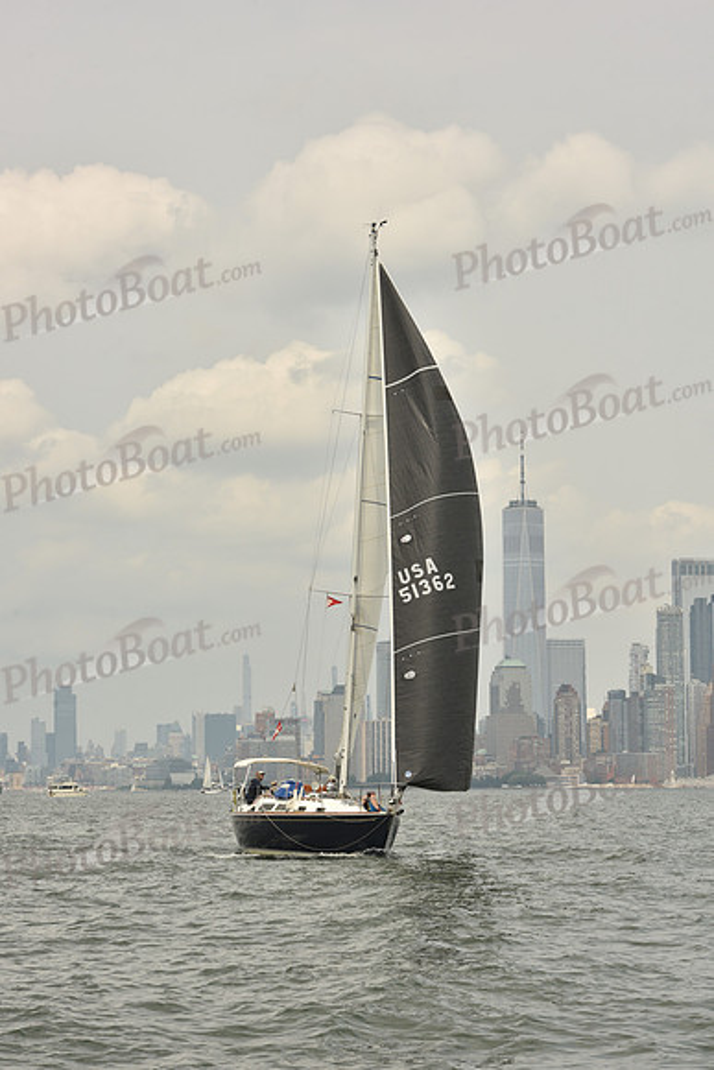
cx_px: 357
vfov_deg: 20.0
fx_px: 3032
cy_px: 535
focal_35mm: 102
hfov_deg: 13.4
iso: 250
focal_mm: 102
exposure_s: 1/640
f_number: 11
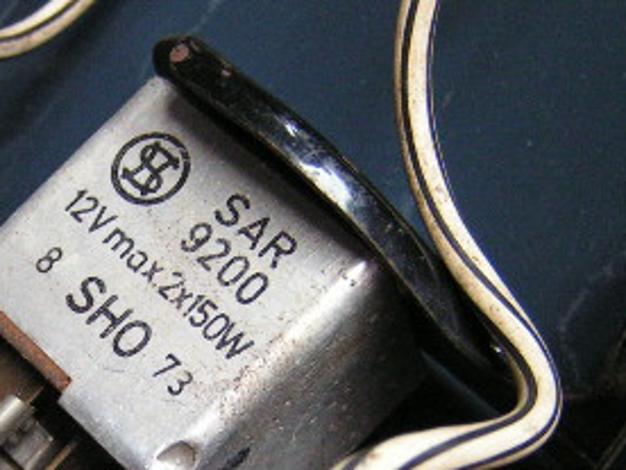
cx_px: 104
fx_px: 1591
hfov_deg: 21.9
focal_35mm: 88
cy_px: 400
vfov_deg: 16.6
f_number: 2.8
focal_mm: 6.3
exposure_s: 1/50
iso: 200
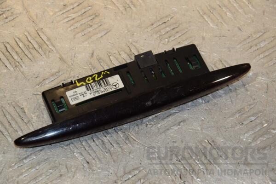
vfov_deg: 8.7
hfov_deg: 13.0
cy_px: 92
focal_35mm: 158
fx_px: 1207
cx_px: 138
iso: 800
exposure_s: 1/200
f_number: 9
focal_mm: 105
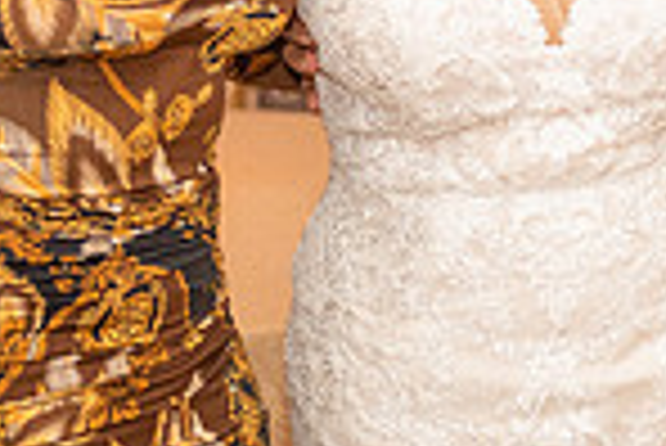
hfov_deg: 9.3
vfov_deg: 6.2
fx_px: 4074
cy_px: -209
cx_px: 590
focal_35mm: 220
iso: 1000
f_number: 2.8
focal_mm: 56
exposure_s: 1/160
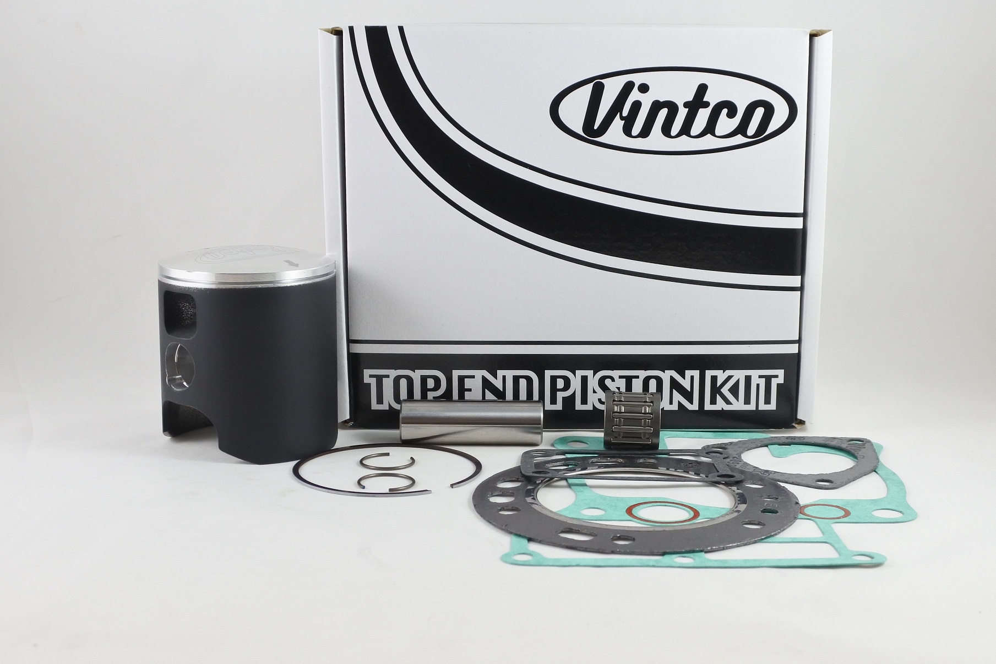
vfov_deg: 37.9
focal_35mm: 35
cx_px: 498
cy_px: 332
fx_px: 968
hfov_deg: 54.4
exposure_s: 1/125
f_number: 4
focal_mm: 13.1
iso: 450
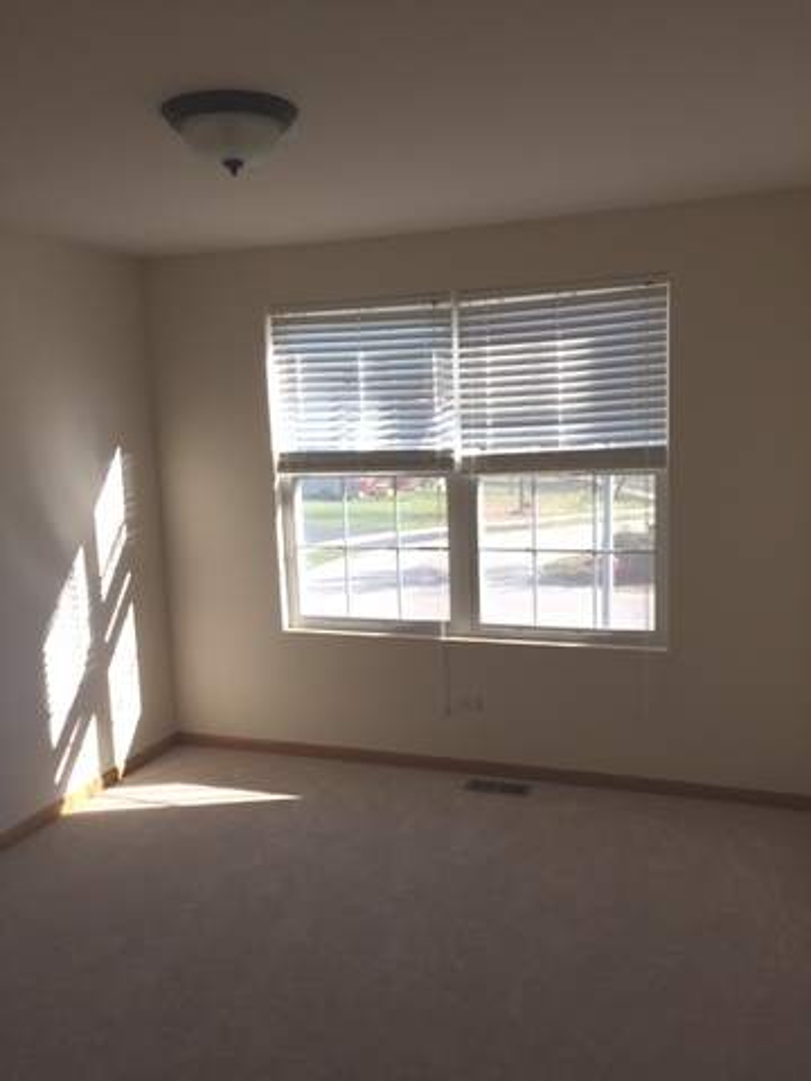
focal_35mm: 29
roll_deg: +3.2
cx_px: 406
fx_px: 906
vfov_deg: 61.7
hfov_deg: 48.2
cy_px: 540
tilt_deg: -10.1
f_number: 2.2
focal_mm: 4.15
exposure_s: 1/554
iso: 32
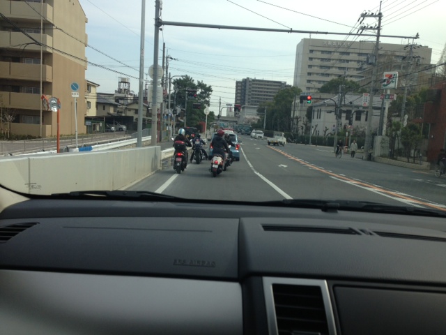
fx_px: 425
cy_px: 168
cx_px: 223
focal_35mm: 33
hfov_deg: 55.4
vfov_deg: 42.9
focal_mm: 4.13
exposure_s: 1/809
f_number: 2.4
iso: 50
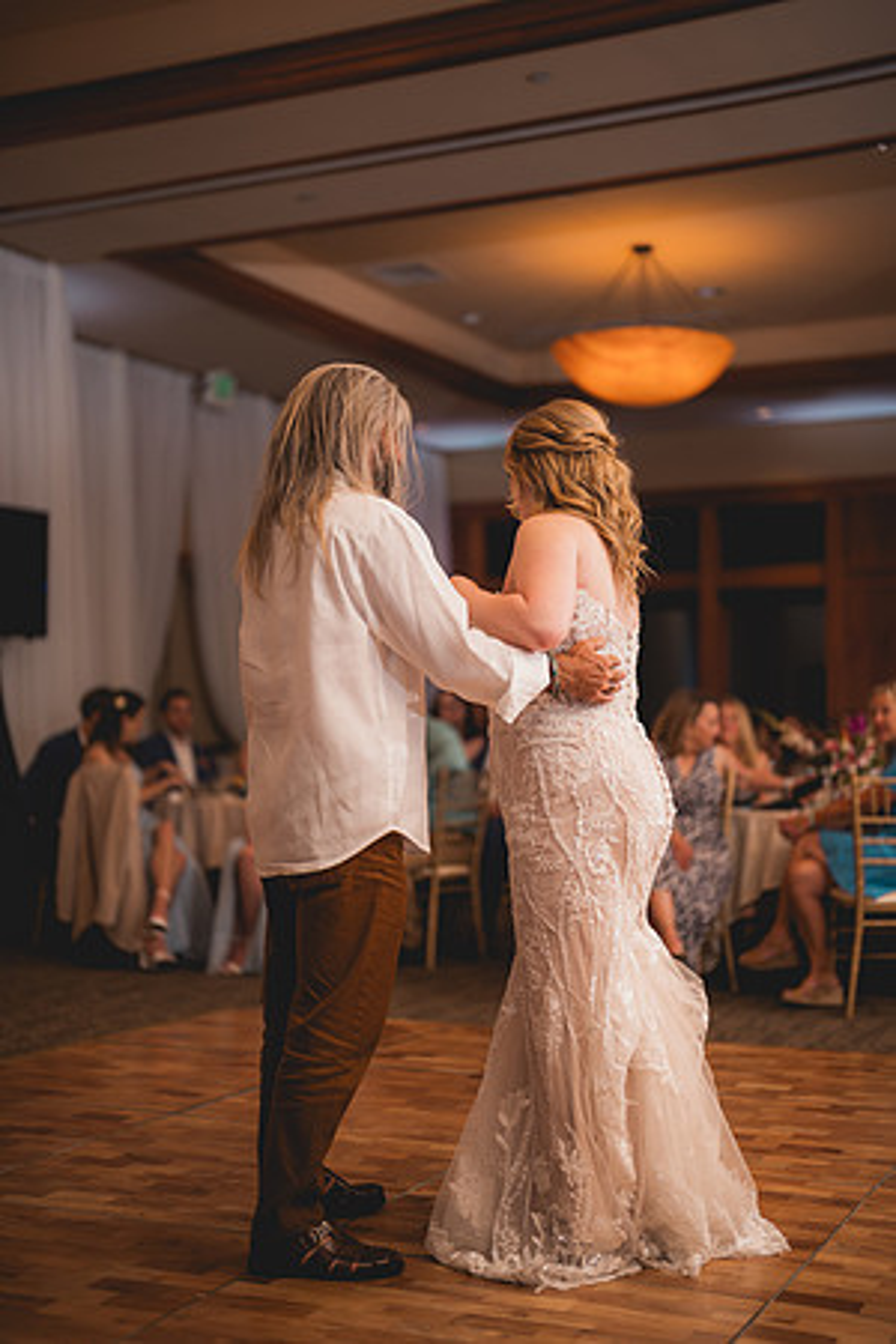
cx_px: 448
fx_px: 1867
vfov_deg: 39.6
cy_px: 672
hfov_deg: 27.0
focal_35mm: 50
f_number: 1.2
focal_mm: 50
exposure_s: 1/250
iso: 125
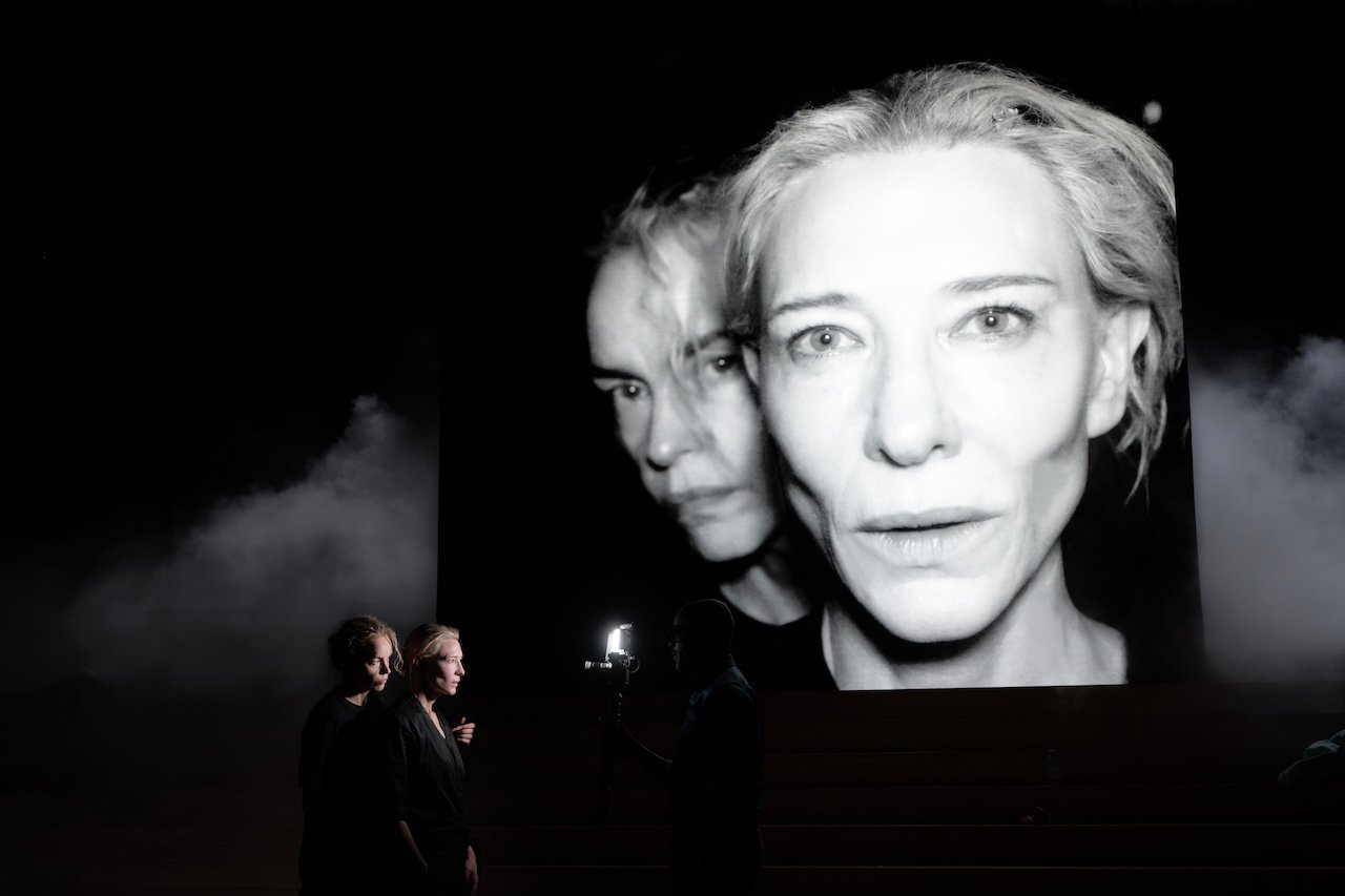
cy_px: 448
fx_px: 1756
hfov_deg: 41.9
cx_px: 672
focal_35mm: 47
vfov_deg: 28.6
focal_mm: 47
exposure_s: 1/80
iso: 2500
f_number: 4
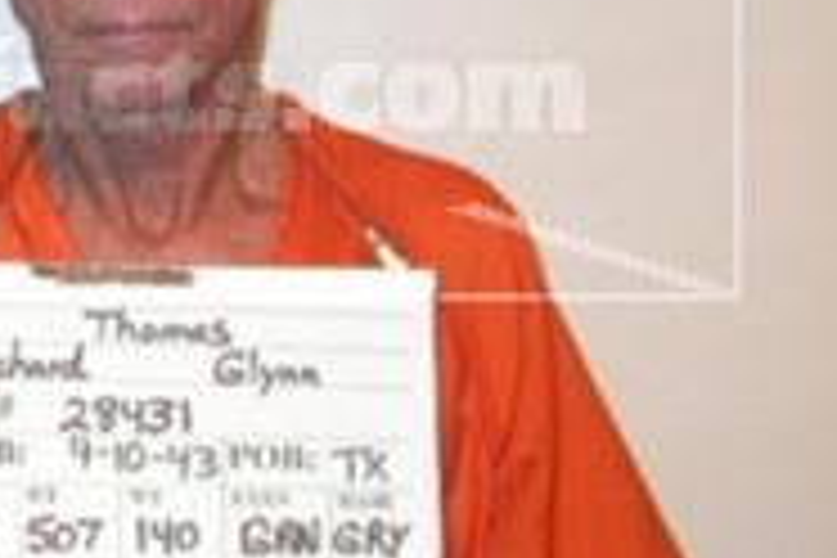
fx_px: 2650
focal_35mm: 114
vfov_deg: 12.0
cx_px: 70
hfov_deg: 17.7
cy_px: 79
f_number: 3
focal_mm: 12.2
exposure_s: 1/60.7
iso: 100
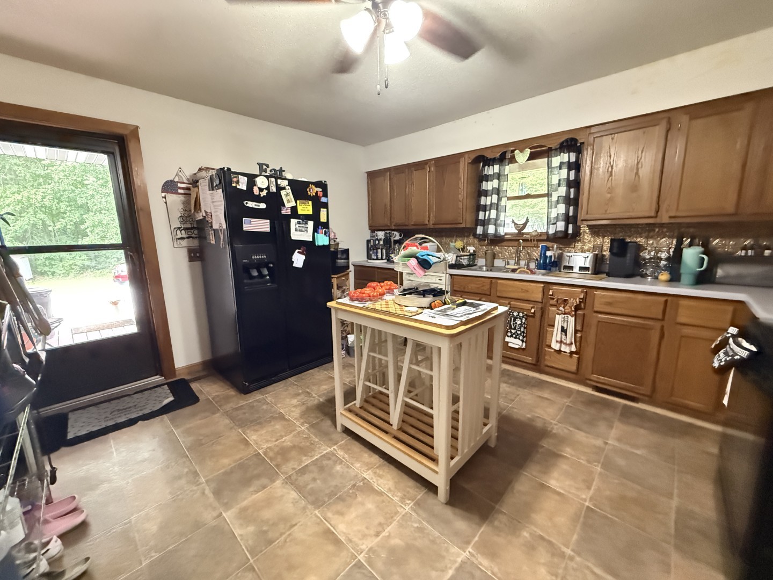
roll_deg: +0.1
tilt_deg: -10.0
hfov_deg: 102.1
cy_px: 290
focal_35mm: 14
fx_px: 313
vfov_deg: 85.7
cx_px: 386
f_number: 2.2
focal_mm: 2.22
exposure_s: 1/60
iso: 1250
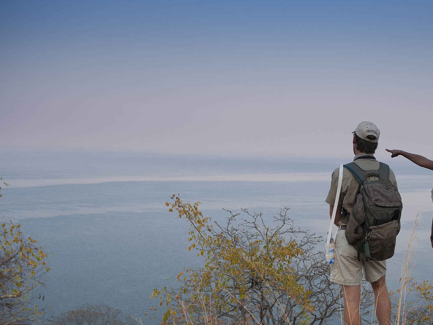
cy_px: 209
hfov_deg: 42.1
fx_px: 550
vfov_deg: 32.7
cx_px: 304
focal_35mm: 44
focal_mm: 31
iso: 500
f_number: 4.5
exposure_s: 1/1000
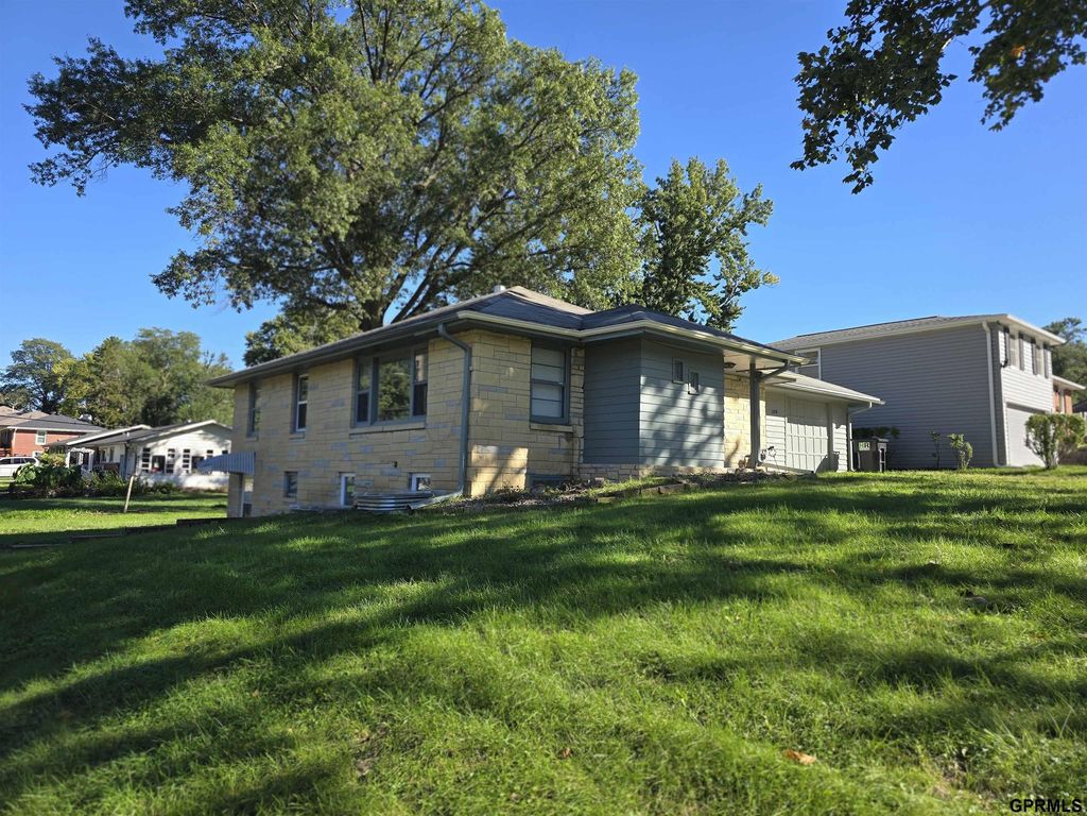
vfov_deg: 58.9
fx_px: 722
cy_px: 408
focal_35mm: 23
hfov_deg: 73.9
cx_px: 544
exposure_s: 1/360
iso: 12
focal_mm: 6.3
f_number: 1.7
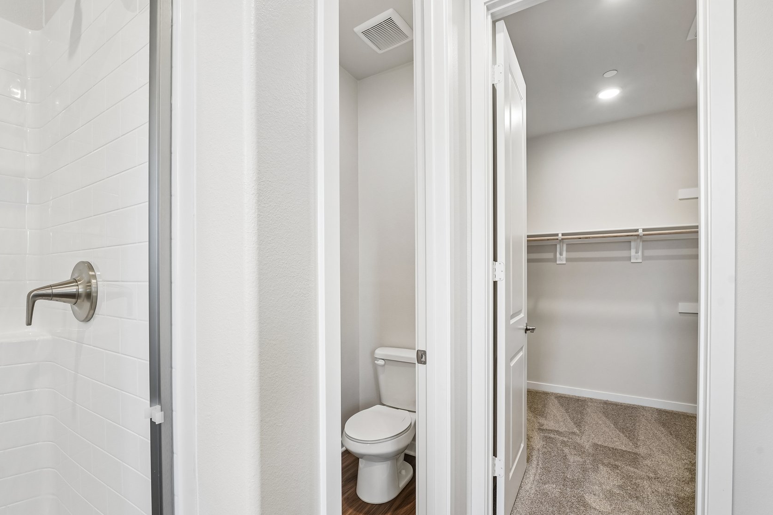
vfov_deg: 73.6
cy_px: 277
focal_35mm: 16
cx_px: 354
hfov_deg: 96.5
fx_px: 343
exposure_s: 1/13
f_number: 9
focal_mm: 13
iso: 400
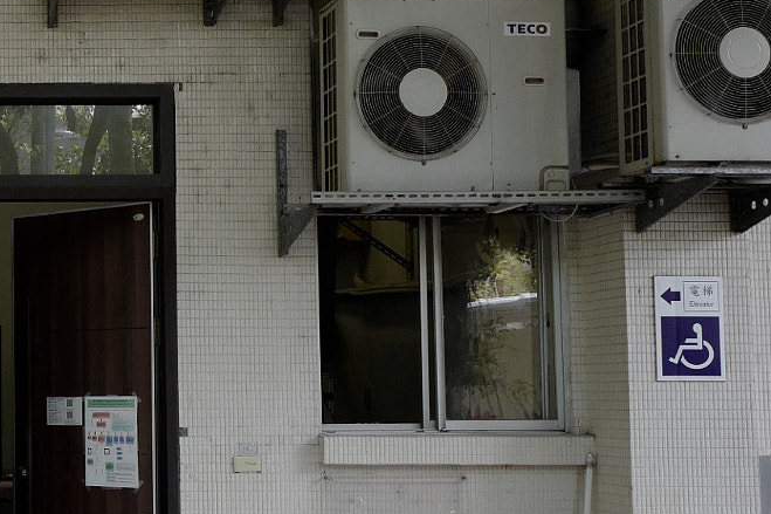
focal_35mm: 68
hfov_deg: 26.9
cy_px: 307
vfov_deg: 20.0
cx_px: -102
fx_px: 1456
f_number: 8
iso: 1250
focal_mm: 28
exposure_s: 1/250
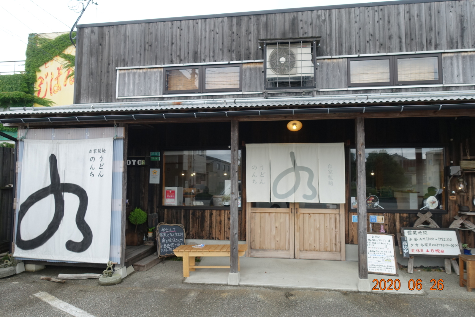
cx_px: 238
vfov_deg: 53.1
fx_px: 317
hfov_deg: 73.7
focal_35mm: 24
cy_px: 158
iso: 125
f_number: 4
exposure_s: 1/125
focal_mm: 8.8
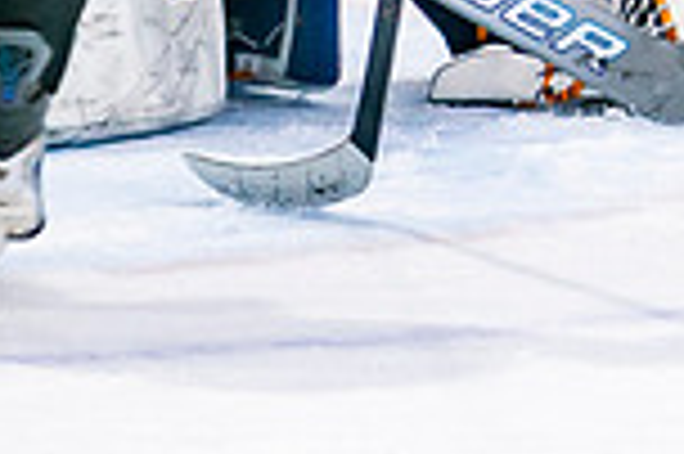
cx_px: 226
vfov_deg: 1.8
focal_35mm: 779
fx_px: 14785
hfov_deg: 2.7
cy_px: -230
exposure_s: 1/640
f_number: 2.8
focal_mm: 105
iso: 500
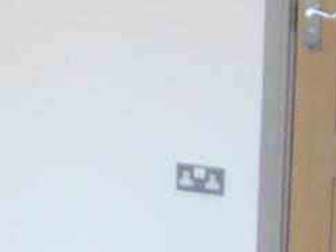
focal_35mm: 119
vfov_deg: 12.1
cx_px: 21
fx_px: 1156
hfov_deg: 16.3
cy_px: -68
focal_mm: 4.6
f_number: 2.8
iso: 200
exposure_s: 1/15
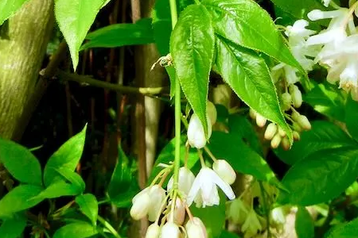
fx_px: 706
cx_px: 251
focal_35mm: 71
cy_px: 11
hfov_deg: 28.2
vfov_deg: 18.8
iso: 160
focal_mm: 5.4
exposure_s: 1/723
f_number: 3.5
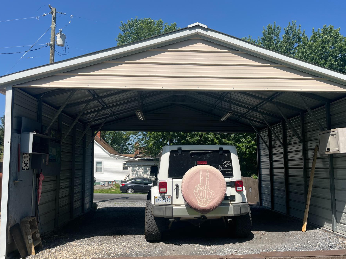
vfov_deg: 46.7
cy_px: 142
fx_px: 300
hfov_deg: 59.8
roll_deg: +1.3
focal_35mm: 30
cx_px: 191
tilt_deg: +4.8
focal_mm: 5.1
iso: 50
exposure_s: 1/3311
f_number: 1.6
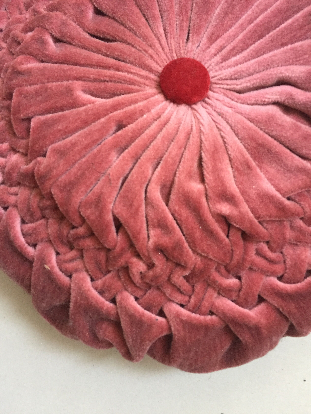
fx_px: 347
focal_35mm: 29
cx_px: 156
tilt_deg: -81.5
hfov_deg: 48.2
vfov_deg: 61.7
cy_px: 207
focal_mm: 4.15
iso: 250
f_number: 2.2
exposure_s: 1/20
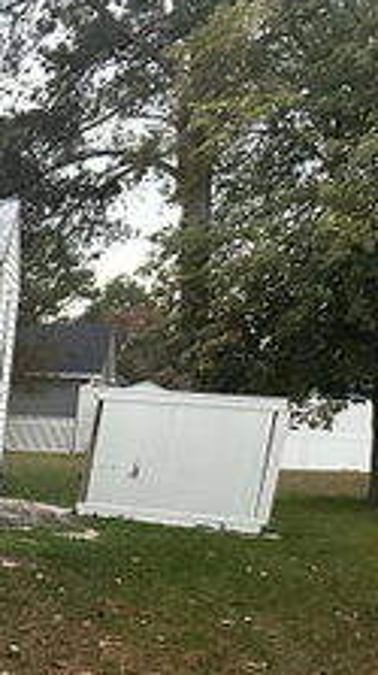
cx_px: -446
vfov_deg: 27.2
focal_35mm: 75
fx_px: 1340
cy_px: 608
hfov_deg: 13.2
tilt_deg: -6.2
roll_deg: -2.4
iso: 1000
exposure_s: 1/46
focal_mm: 6.86
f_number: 1.78
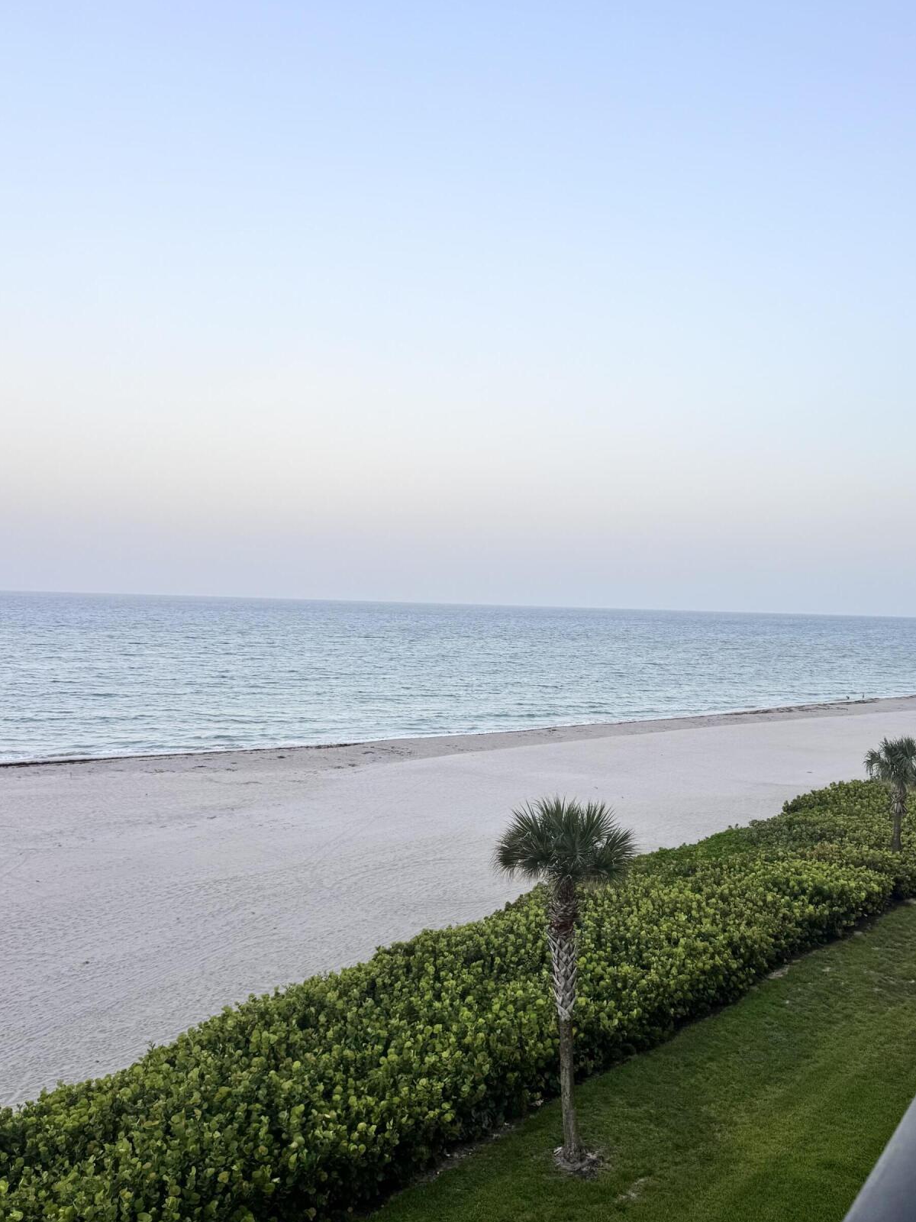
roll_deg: -1.5
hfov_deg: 46.5
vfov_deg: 60.0
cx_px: 560
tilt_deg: -1.1
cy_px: 627
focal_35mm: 30
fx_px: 1058
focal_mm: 6.76
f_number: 1.78
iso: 80
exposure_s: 1/451
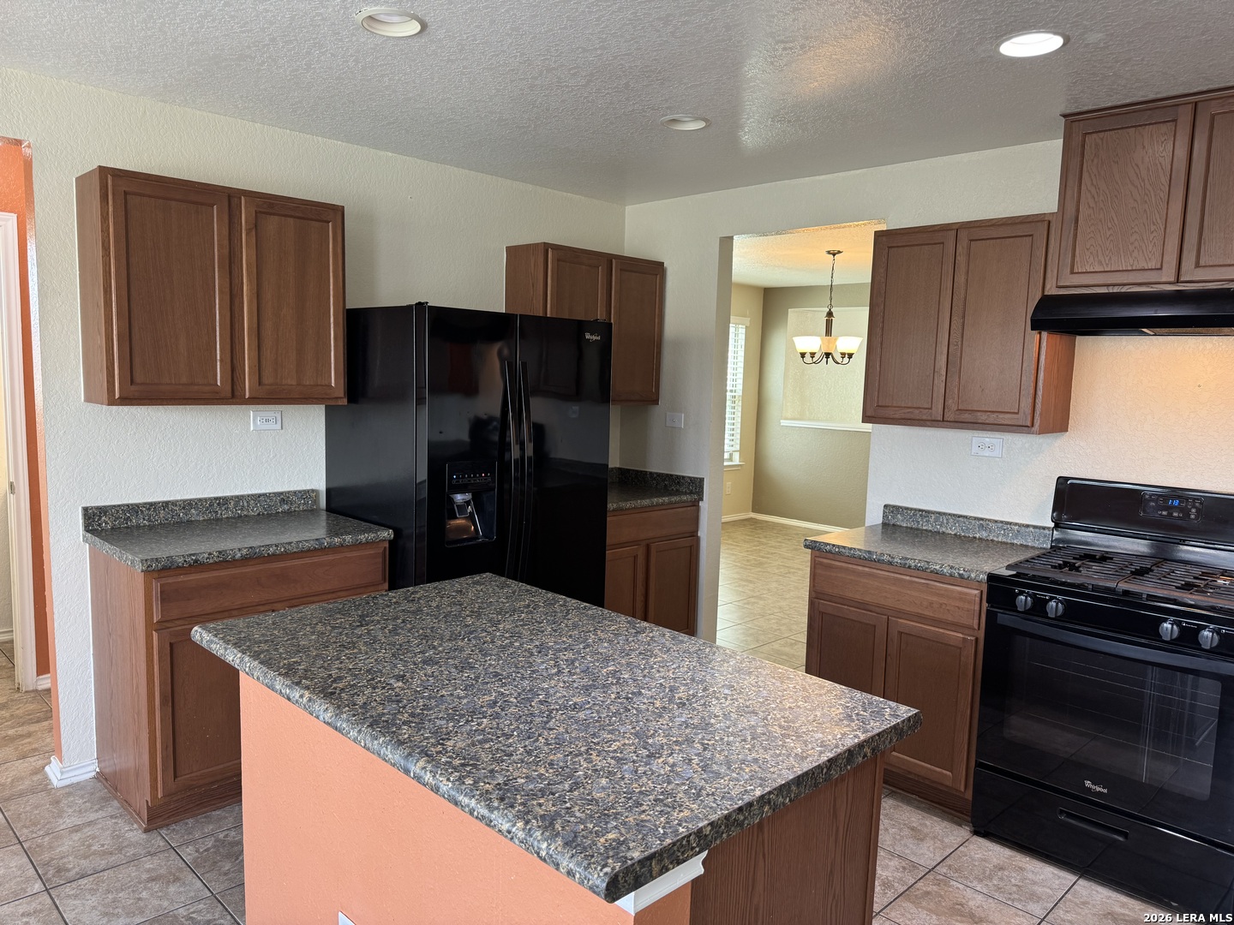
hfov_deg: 71.6
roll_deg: -2.4
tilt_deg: -7.0
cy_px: 462
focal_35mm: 24
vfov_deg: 56.8
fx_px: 856
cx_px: 617
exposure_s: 1/60
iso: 100
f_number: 1.78
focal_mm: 6.76
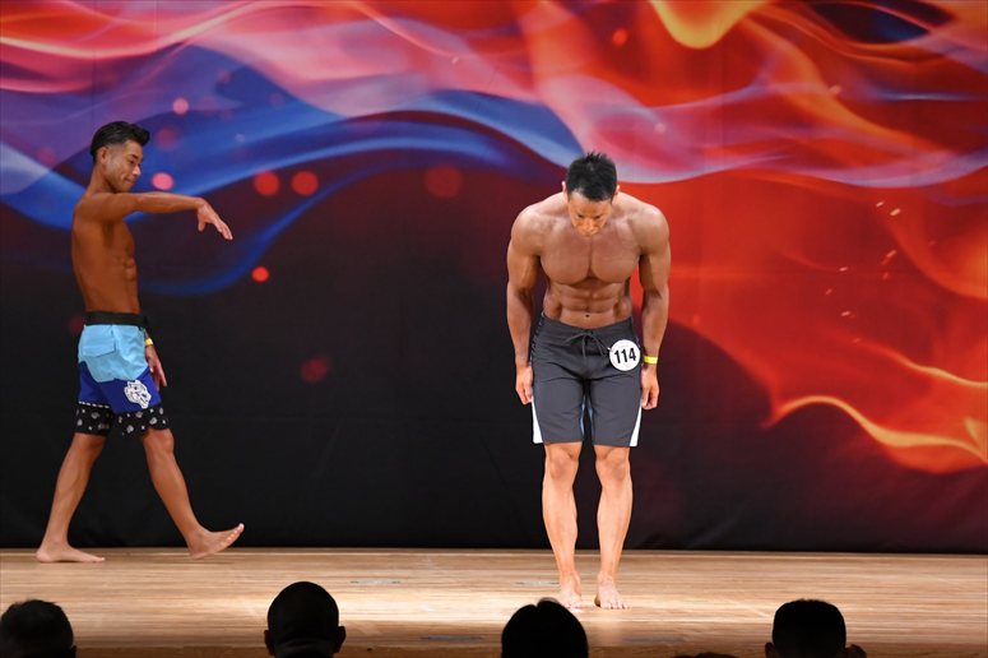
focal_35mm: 225
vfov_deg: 6.1
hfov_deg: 9.2
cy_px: 329
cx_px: 494
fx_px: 6172
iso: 3200
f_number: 5.6
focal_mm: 150
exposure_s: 1/400
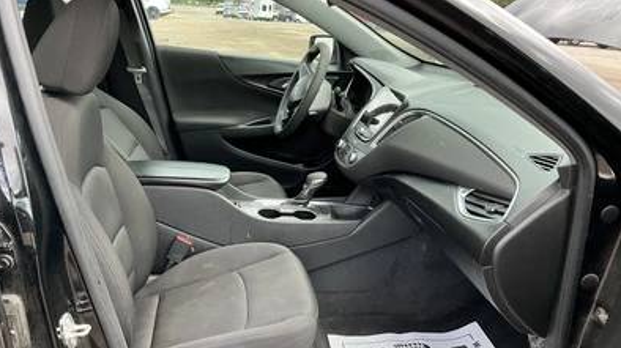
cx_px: 307
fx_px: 510
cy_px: 233
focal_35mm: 31
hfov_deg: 62.7
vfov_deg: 37.3
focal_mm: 3
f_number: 1.8
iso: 32
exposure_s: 1/122
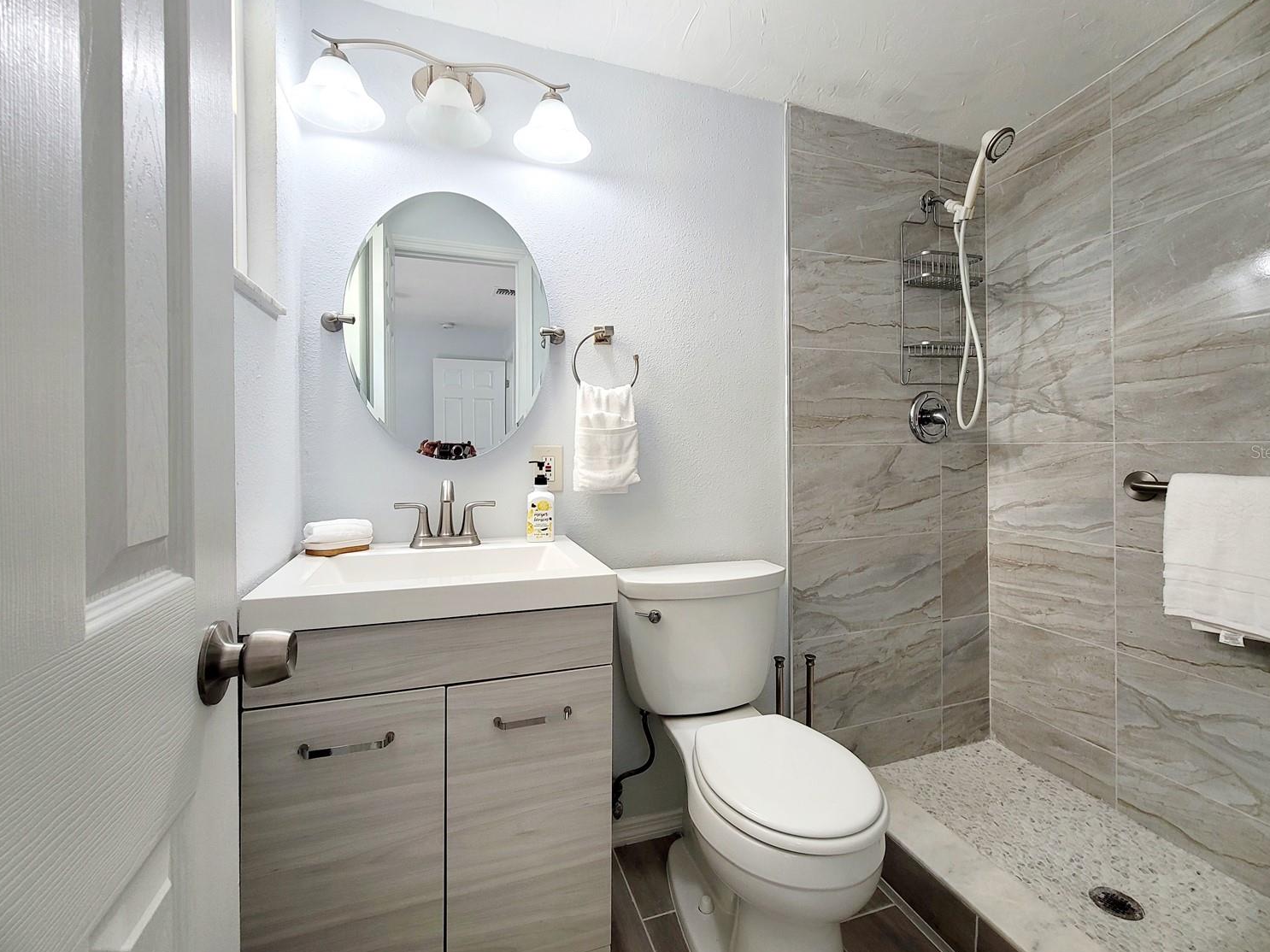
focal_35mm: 14
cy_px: 451
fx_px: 514
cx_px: 648
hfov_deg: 102.1
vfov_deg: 85.6
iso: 80
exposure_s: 1/60.2
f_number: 2.2
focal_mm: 2.2
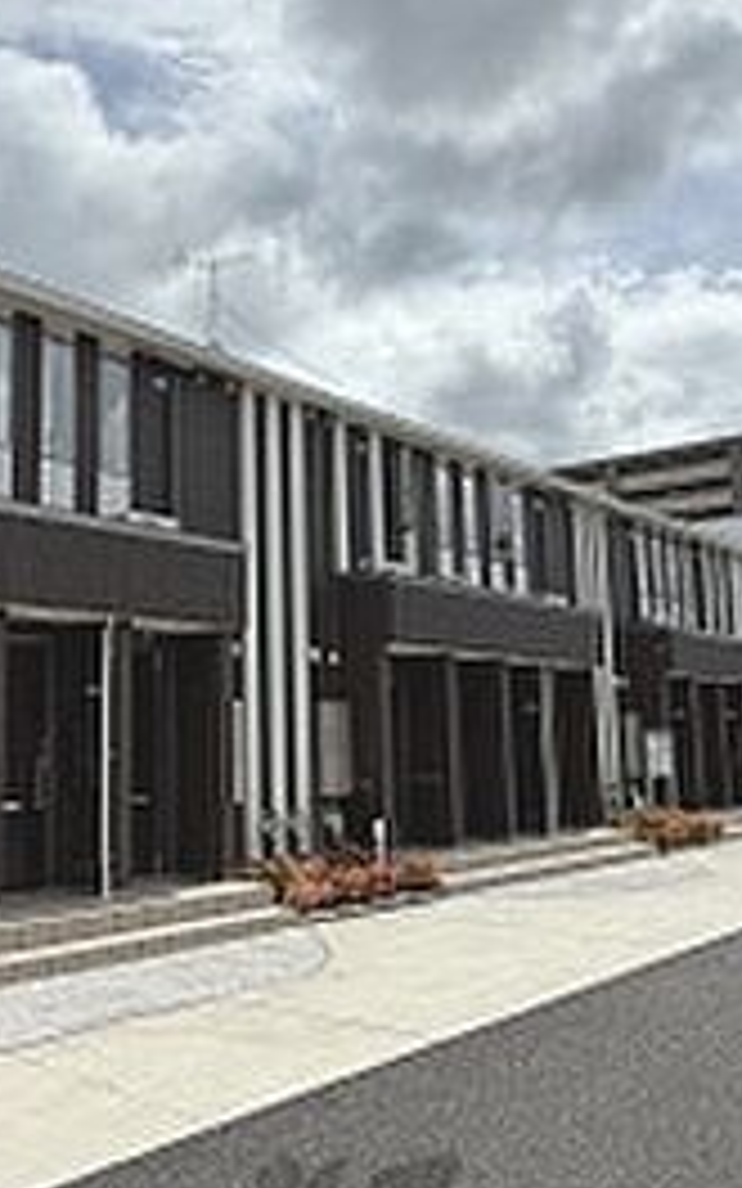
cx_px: 252
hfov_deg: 35.0
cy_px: 562
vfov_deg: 54.0
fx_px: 1165
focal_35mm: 36
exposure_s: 1/3460
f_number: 2.2
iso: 50
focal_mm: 2.22
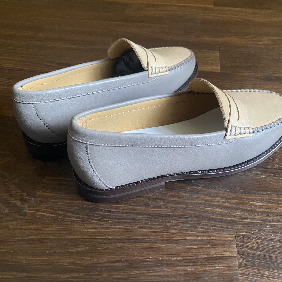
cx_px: 176
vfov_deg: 52.5
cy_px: 141
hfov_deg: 52.0
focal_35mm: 31
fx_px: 286
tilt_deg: -46.3
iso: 200
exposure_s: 1/50
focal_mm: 4.25
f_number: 1.8
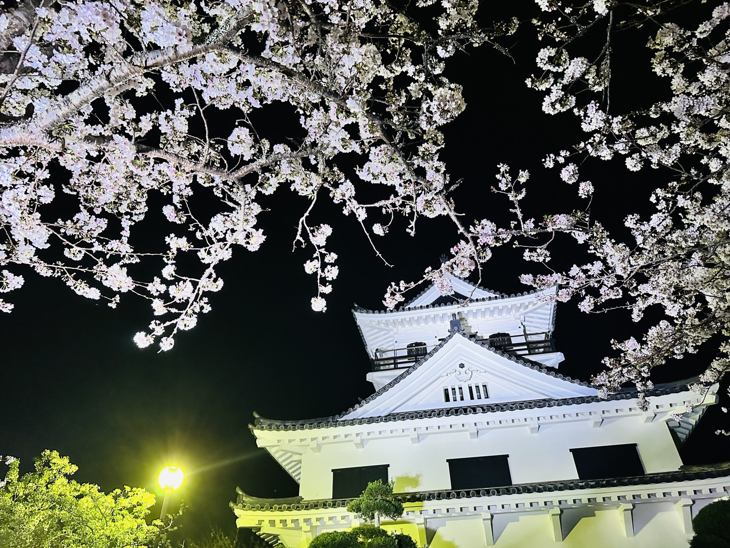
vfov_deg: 56.8
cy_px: 274
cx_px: 365
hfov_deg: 71.6
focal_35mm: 24
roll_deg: +0.8
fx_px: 506
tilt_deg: +38.3
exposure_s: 1/33
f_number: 1.78
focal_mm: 6.86
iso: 640
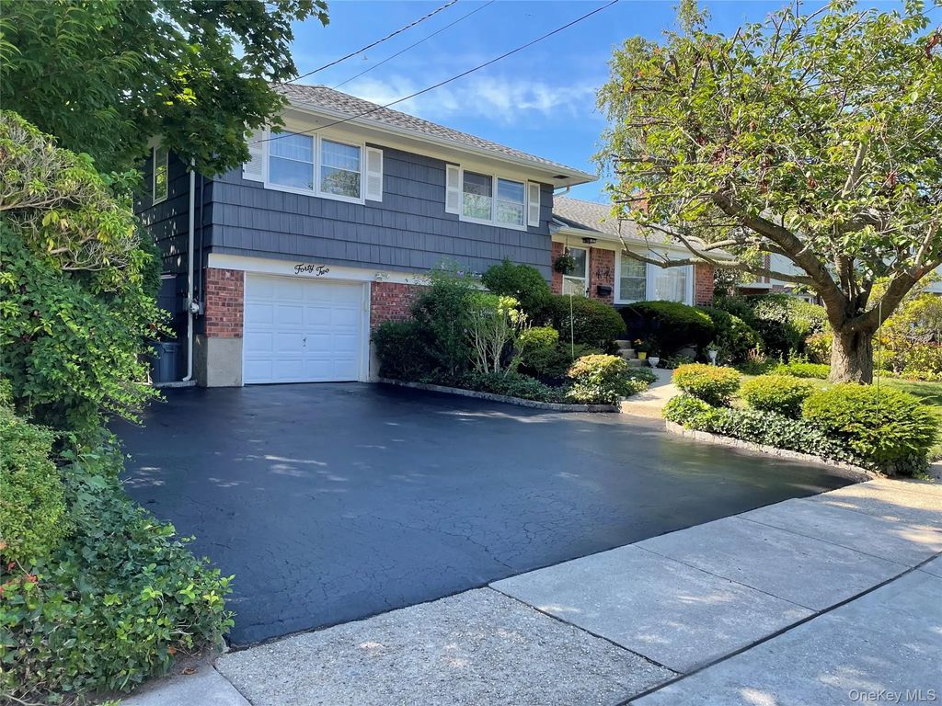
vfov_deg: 53.1
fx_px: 708
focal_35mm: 26
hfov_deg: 67.3
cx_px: 471
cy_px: 353
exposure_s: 1/525
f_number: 1.6
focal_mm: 4.2
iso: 32
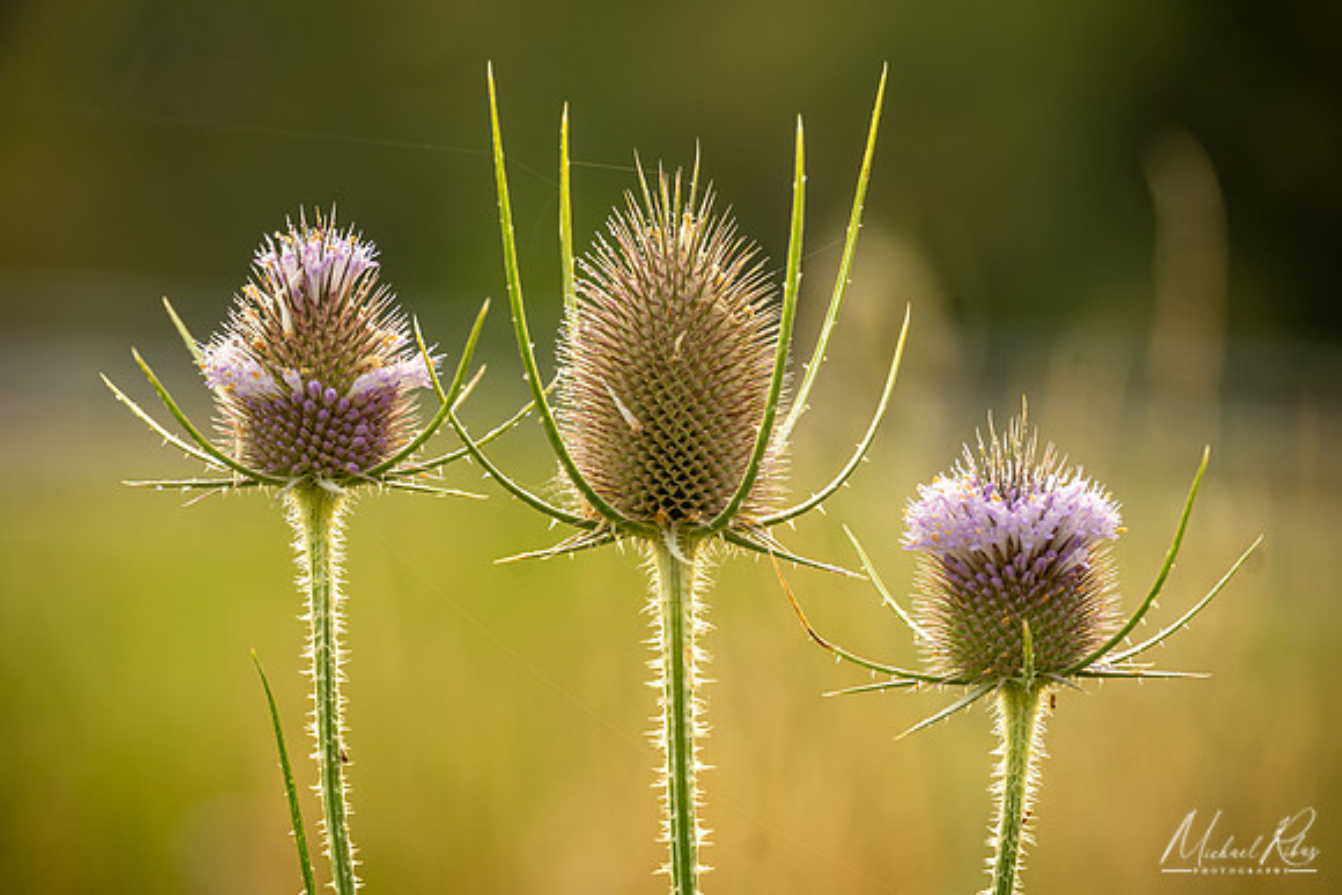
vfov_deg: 6.1
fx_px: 8389
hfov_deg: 9.1
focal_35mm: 225
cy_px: 463
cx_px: 648
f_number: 6.3
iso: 100
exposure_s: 1/20
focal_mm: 145
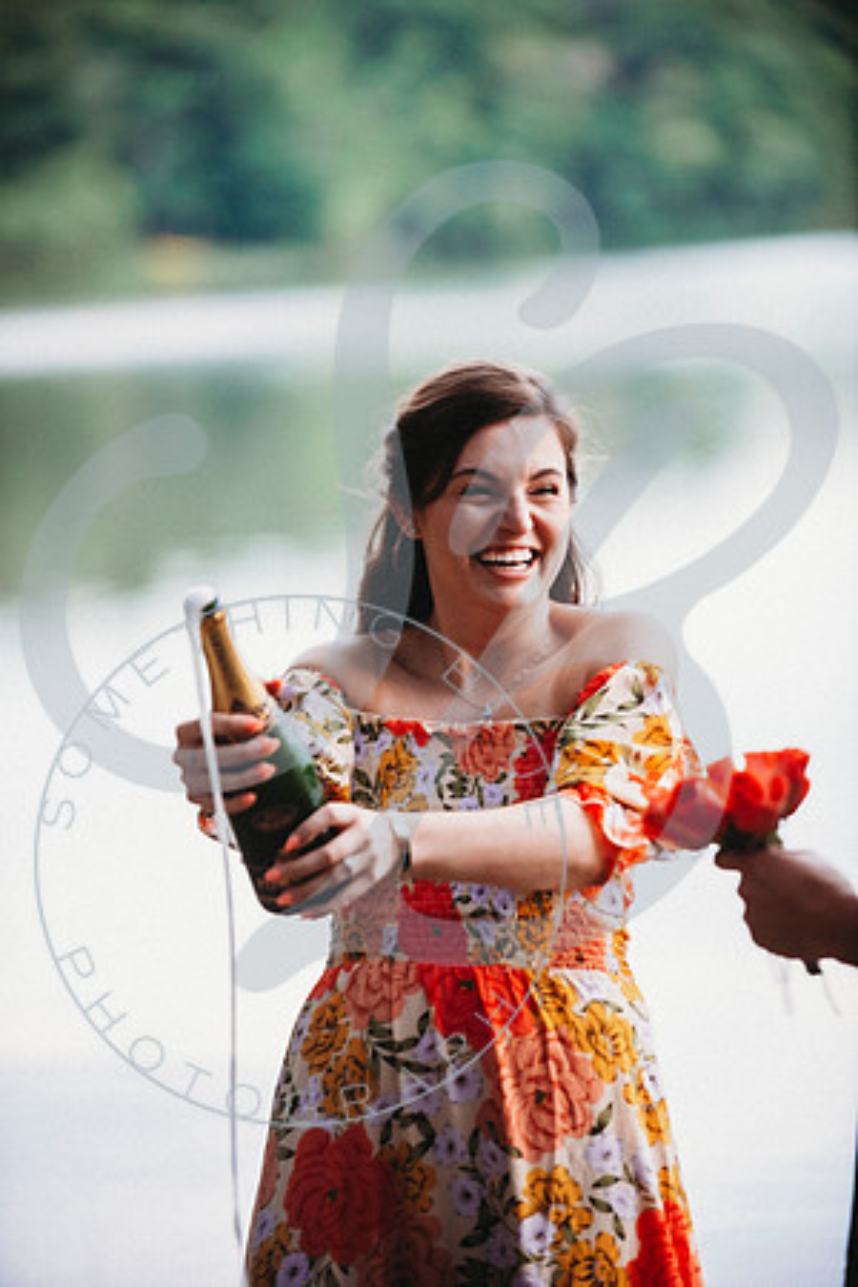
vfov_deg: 13.7
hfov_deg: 9.1
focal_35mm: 150
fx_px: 5362
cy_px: 644
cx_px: 429
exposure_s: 1/320
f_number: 2.8
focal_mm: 150
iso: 1600
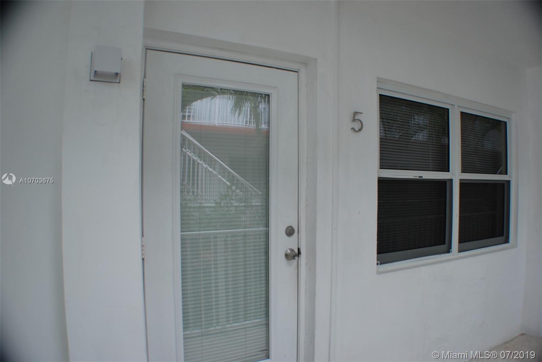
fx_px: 452
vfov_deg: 43.7
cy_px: 181
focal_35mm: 30
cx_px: 271
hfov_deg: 61.9
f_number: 3.8
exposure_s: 1/160
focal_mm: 20
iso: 200
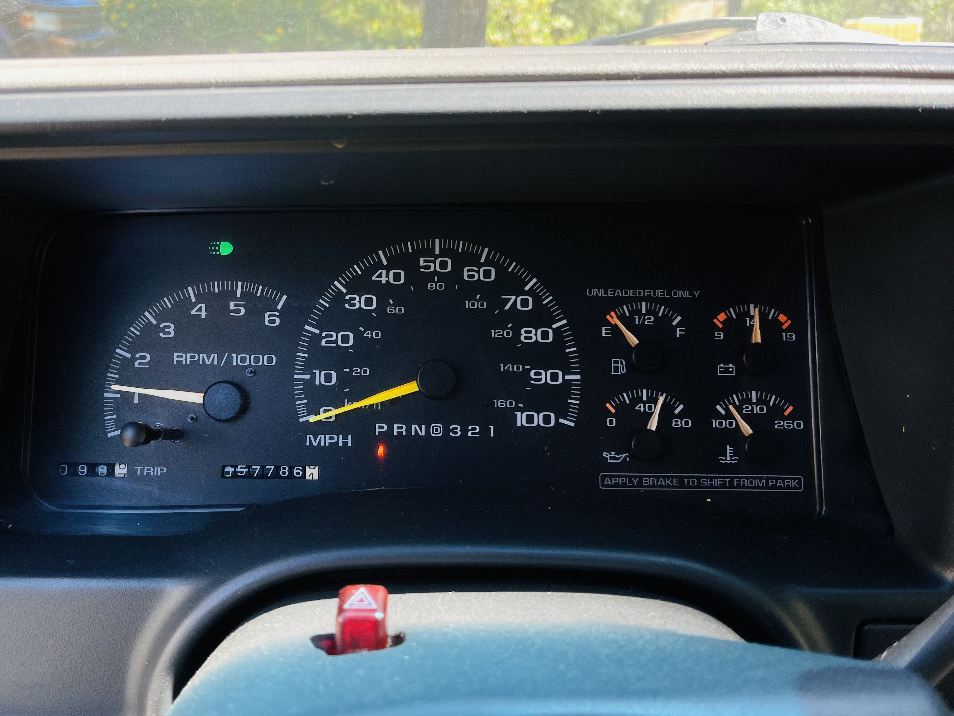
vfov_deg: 46.8
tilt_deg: -22.4
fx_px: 827
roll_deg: +1.2
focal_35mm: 30
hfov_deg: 59.7
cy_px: 337
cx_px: 408
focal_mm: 5.1
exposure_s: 1/122
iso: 50
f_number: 1.6
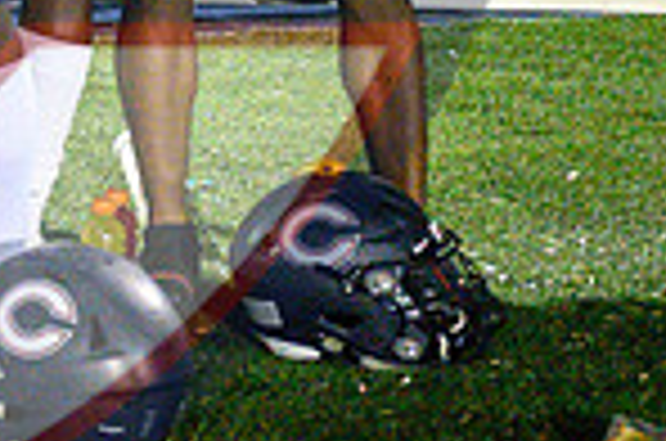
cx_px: -490
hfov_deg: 12.1
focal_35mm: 157
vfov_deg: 8.5
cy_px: -207
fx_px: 2898
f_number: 2.8
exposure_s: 1/3200
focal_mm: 40
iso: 22800
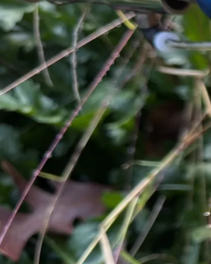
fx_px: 750
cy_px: 142
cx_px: 511
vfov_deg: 20.0
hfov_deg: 12.5
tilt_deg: -53.6
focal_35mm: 96
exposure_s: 1/143
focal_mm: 6.76
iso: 125
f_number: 1.78
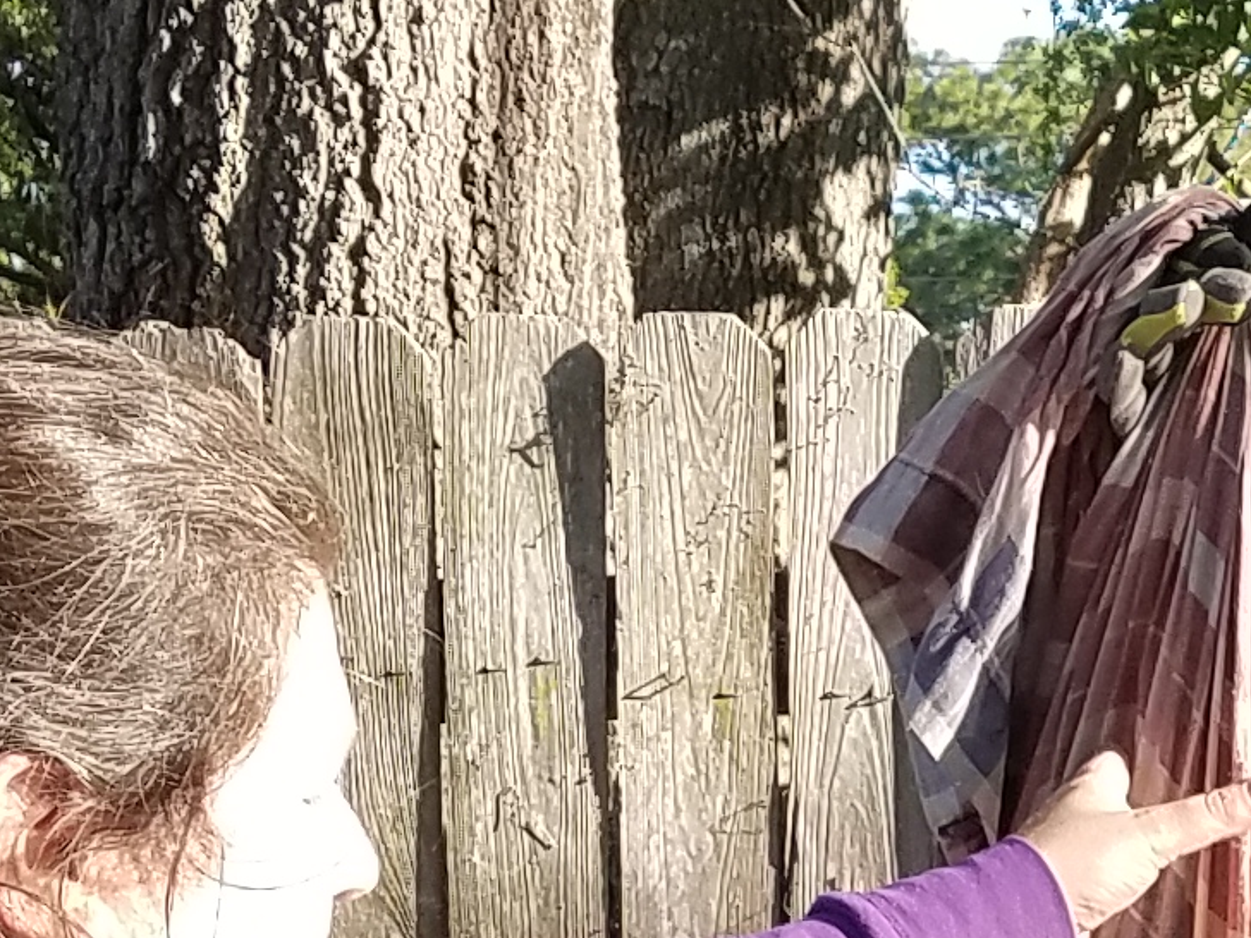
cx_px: 1354
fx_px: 5204
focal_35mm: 144
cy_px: 1261
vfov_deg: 10.1
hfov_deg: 13.5
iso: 40
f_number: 1.7
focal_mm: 4.2
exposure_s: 1/334
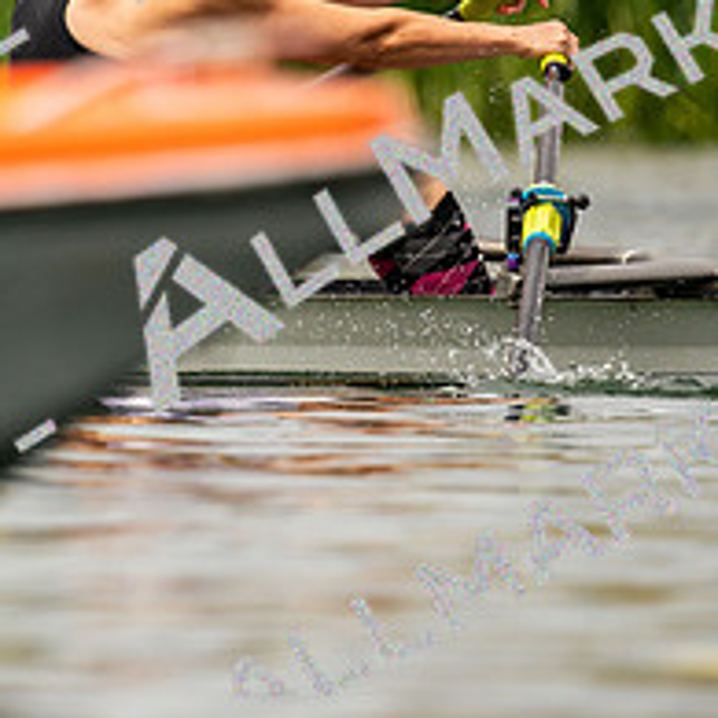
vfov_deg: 1.2
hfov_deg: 1.2
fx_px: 34144
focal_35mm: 1455
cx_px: -180
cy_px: 64
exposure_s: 1/2000
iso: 250
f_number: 6.3
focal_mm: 576
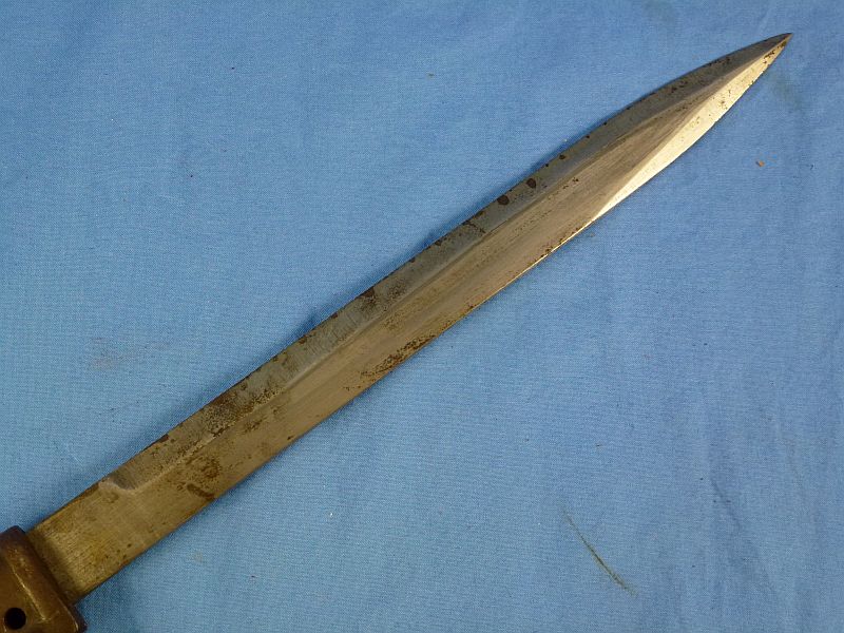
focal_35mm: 45
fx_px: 1097
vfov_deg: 32.2
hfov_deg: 42.1
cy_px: 316
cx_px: 422
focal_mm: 8
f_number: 4
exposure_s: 1/80
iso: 250
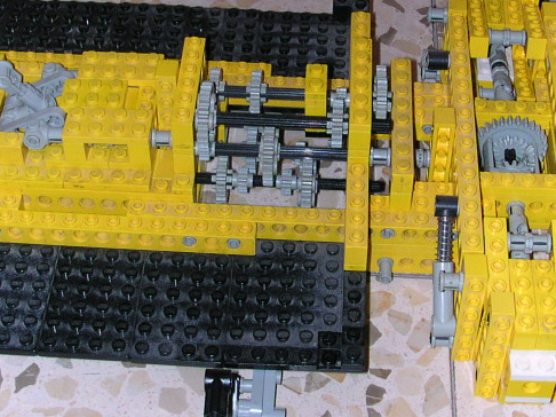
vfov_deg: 18.9
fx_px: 1252
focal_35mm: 78
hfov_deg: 25.0
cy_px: 215
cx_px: 326
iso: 100
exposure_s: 1/60
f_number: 2.7
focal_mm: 5.6
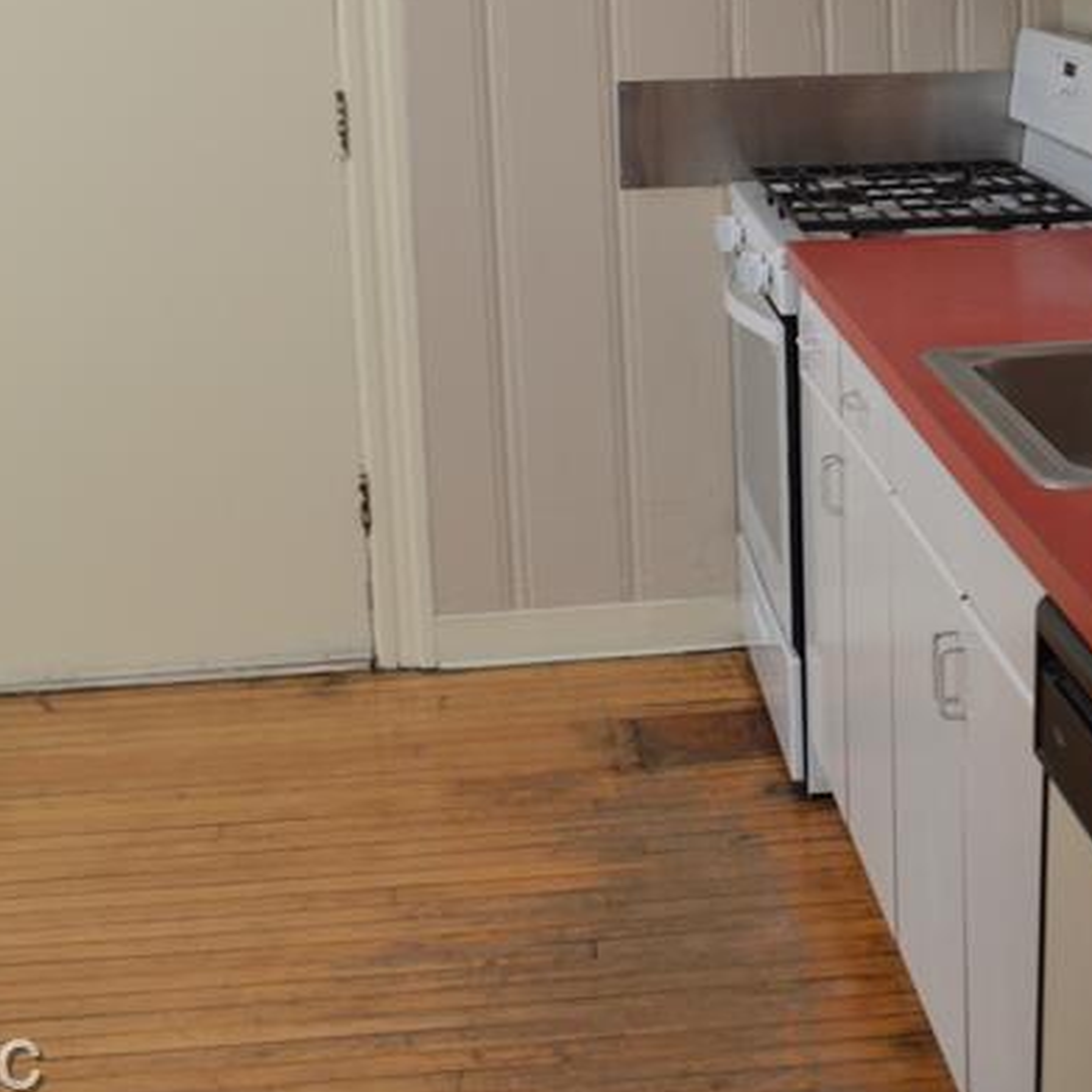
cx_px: 776
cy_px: 173
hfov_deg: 28.3
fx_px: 2141
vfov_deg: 27.8
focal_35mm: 60
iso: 400
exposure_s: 1/60
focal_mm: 18
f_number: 4
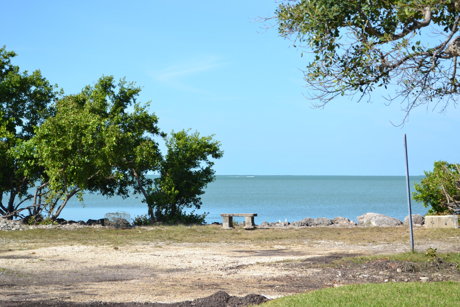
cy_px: 154
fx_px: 1054
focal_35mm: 82
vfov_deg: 16.6
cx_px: 230
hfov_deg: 24.6
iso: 100
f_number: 8
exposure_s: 1/250
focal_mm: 55
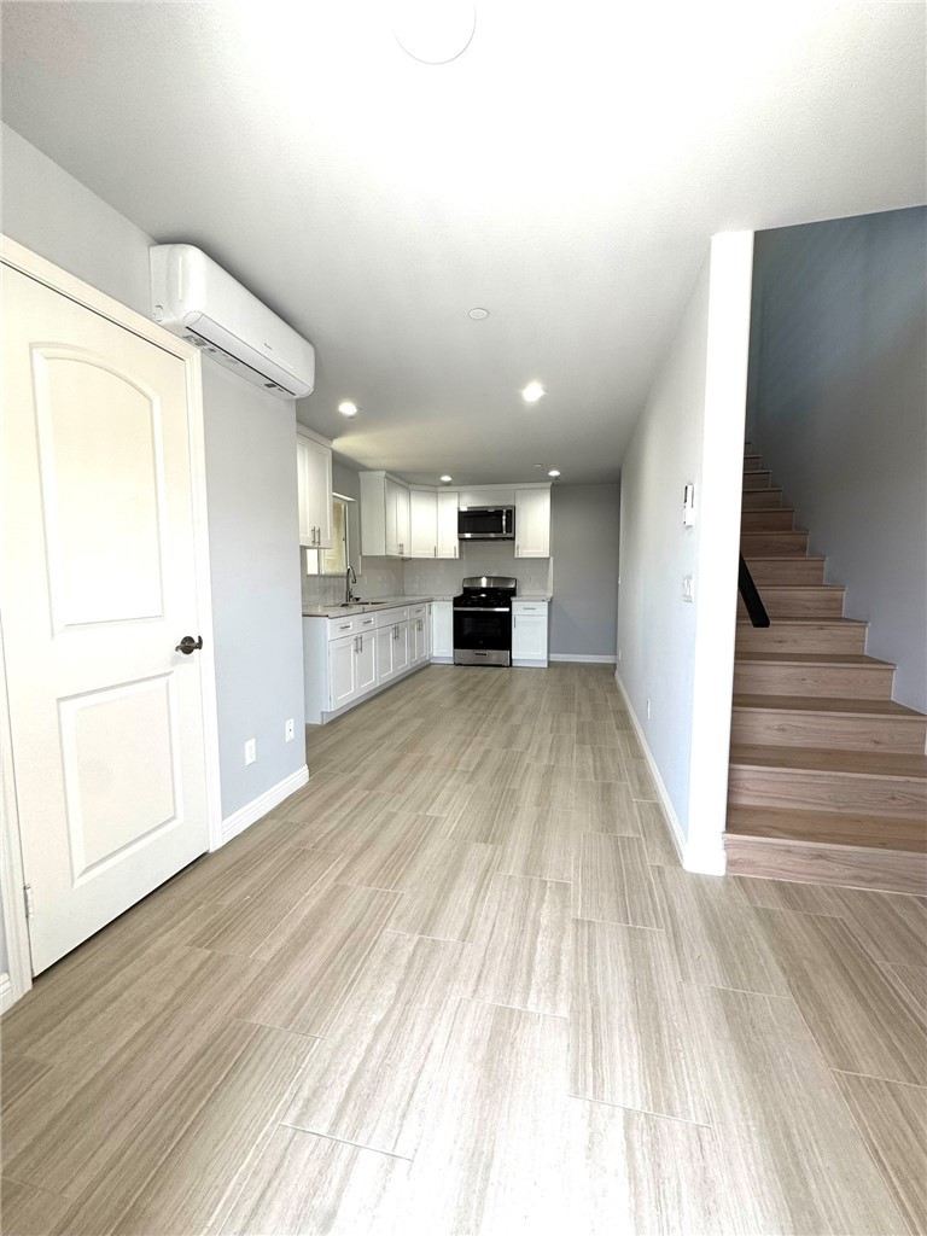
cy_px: 618
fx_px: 500
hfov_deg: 85.7
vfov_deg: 102.1
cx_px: 464
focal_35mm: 14
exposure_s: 1/120
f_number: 2.2
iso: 100
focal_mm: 2.22
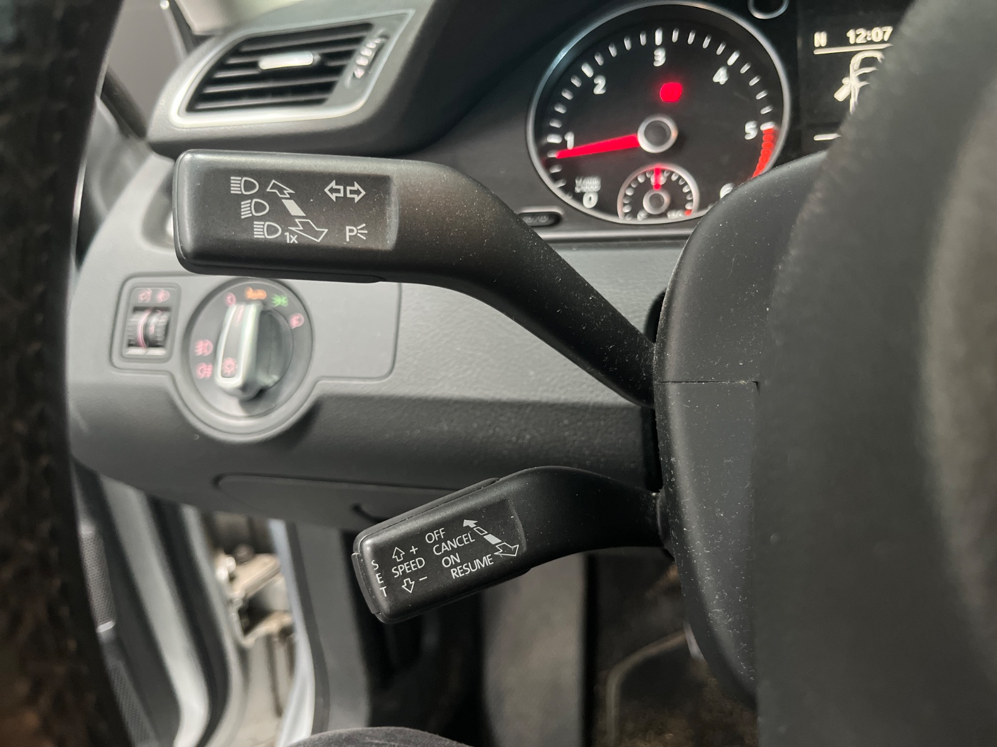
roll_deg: +8.0
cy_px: 374
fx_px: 749
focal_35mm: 26
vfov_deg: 53.1
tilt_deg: -24.7
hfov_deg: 67.3
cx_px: 498
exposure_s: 1/49
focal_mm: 5.1
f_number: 1.6
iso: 320
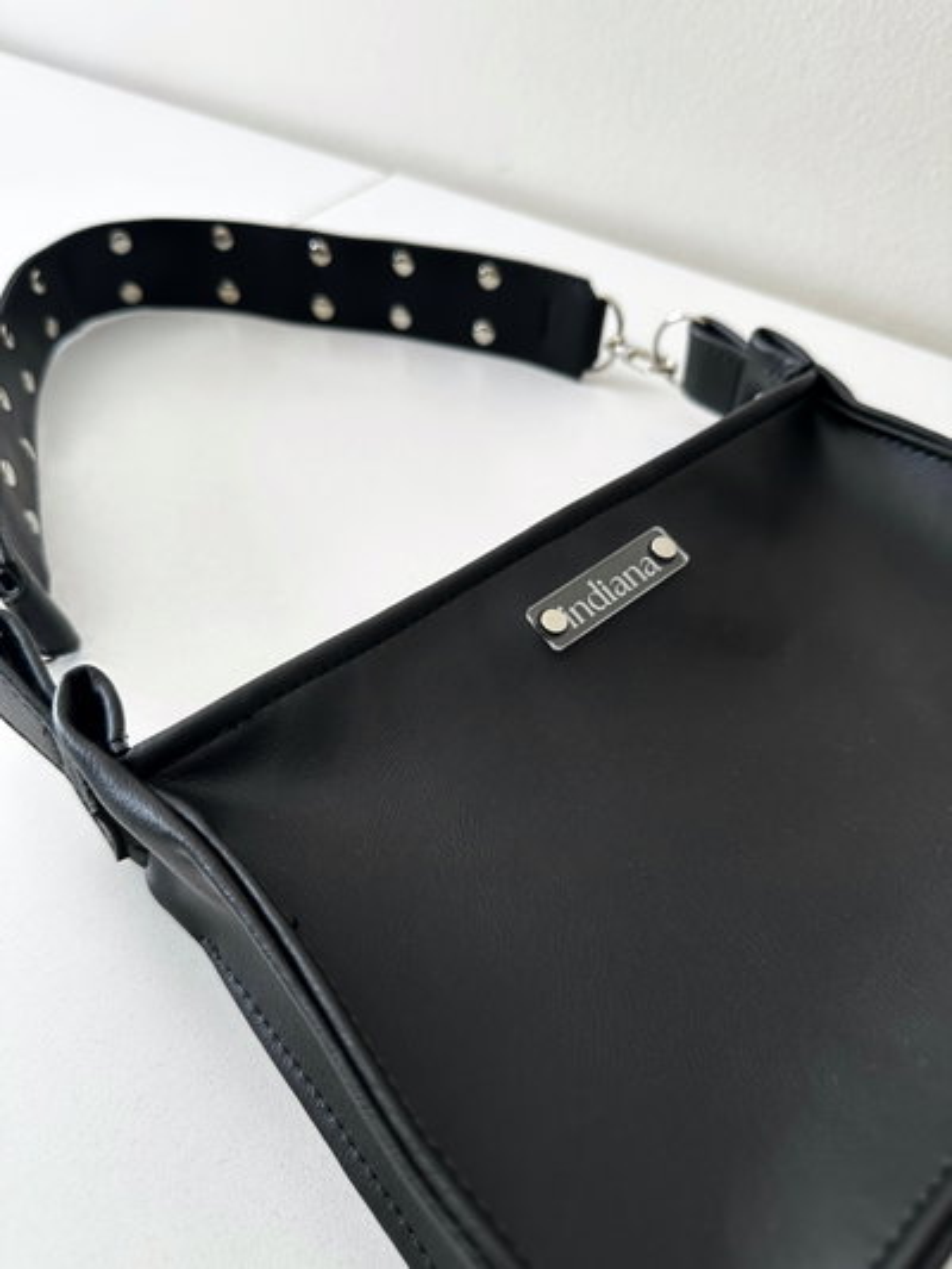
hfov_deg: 56.8
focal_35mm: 24
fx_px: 880
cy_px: 634
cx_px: 476
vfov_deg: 71.6
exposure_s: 1/121
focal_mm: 6.86
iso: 80
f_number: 1.78
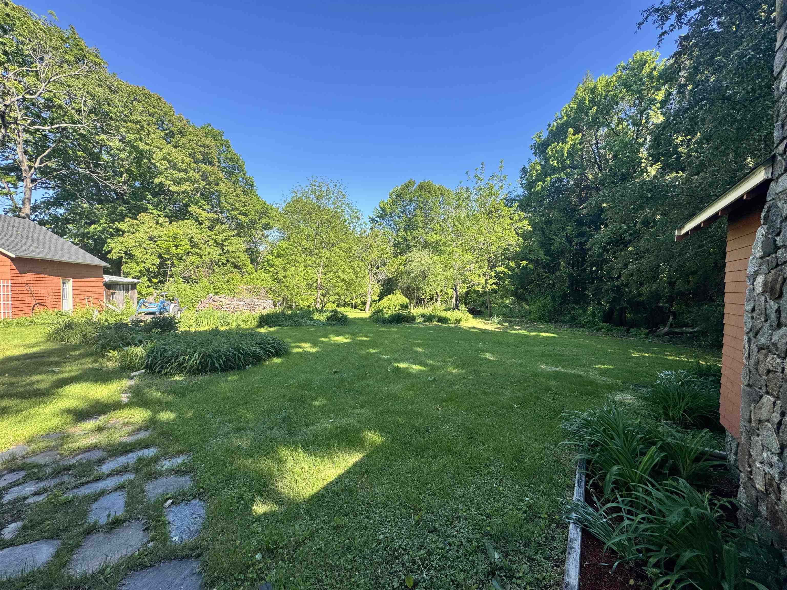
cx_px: 394
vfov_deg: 85.7
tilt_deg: -2.2
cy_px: 295
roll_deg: -0.6
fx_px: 318
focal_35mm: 14
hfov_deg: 102.1
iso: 40
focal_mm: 2.22
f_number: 2.2
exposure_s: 1/438
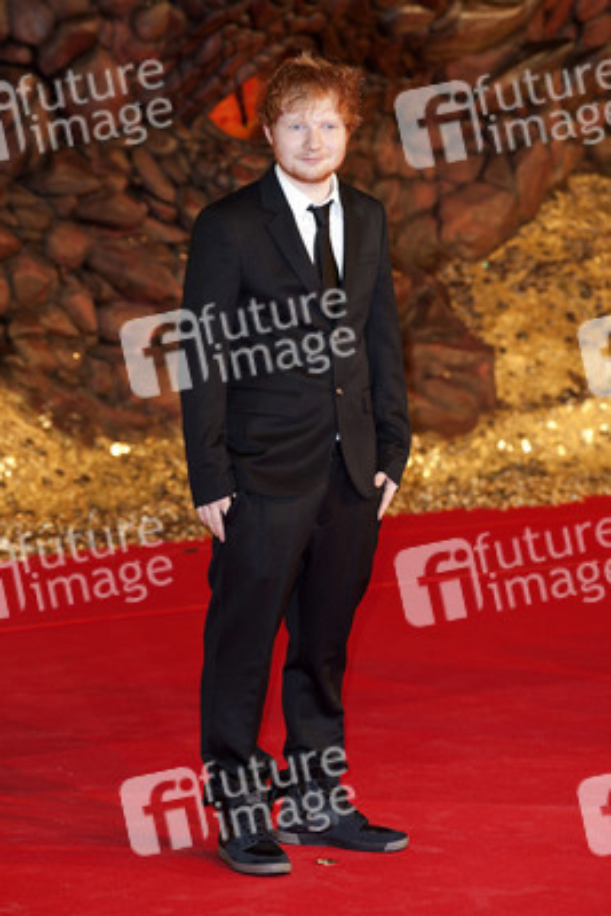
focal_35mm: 120
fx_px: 3052
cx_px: 306
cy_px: 458
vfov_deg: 17.1
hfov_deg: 11.4
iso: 1000
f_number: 5.6
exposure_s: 1/125
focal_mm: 120
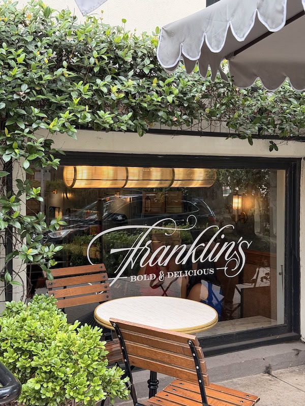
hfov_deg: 30.3
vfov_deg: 39.7
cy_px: 203
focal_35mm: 48
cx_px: 152
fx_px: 564
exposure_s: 1/209
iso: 125
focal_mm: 6.8
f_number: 1.8
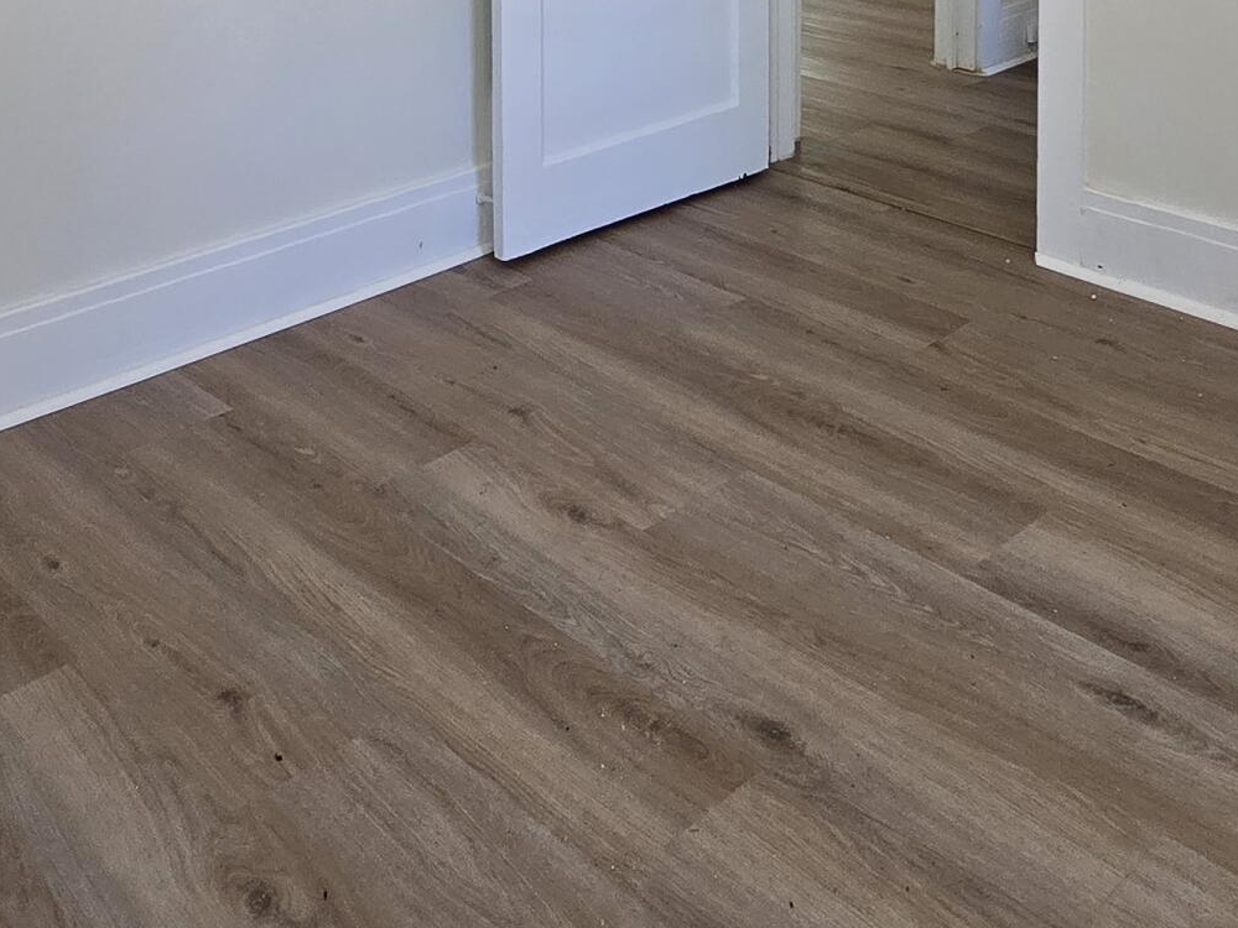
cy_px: -303
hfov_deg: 47.5
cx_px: 765
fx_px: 1395
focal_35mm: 39
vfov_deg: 29.2
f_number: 2.2
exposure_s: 1/60
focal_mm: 2.2
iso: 200
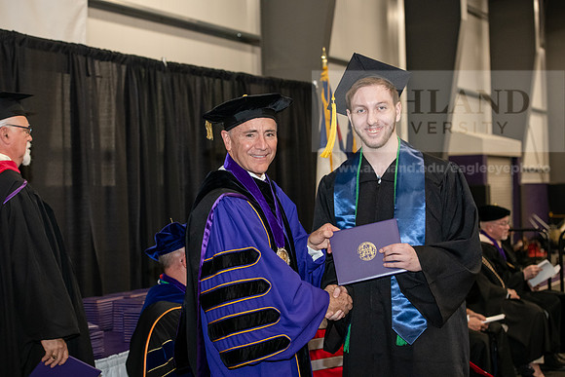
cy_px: 188
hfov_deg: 28.8
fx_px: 1099
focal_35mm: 70
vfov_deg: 19.5
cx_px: 282
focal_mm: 70
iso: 2500
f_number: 5
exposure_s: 1/200
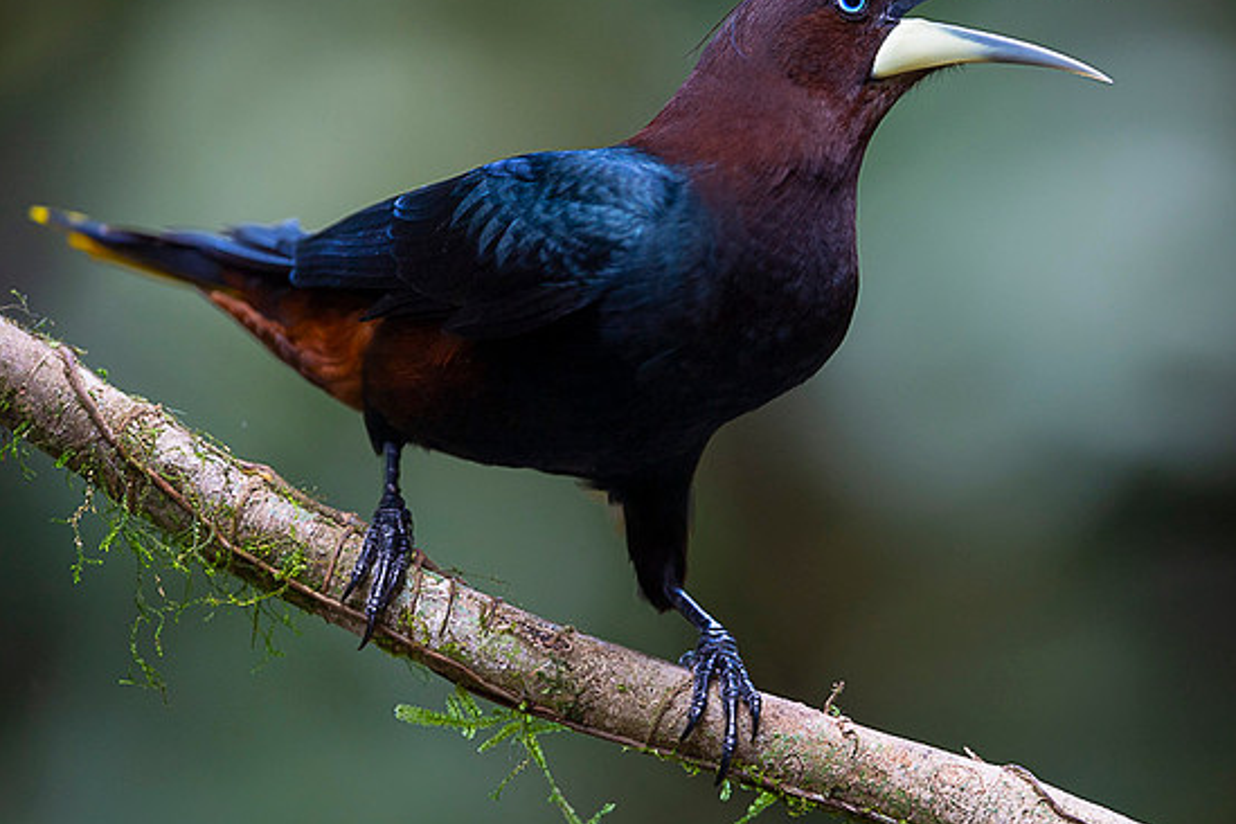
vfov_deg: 2.2
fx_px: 21113
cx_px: 757
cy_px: 365
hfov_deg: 3.4
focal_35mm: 615
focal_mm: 500
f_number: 4
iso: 800
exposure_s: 1/320
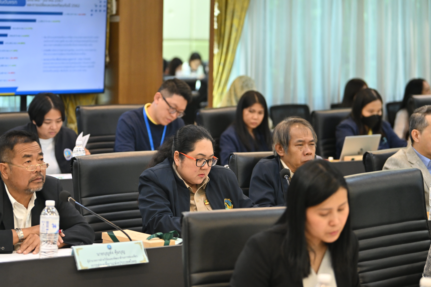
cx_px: 174
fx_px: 1413
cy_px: 127
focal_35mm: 118
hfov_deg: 17.3
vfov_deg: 11.6
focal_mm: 98
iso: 1600
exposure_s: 1/160
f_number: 2.8
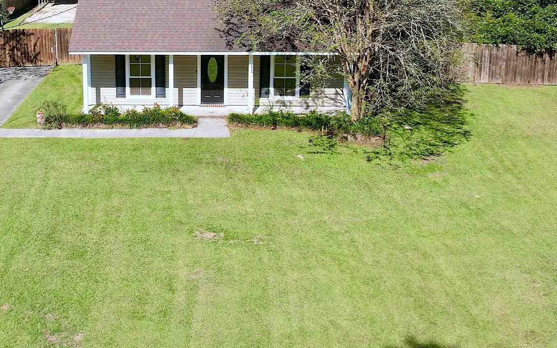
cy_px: 72
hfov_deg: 39.1
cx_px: 189
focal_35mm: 51
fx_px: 774
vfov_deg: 25.0
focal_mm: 8.38
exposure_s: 1/400
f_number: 2.8
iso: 110
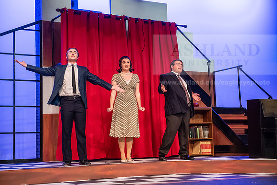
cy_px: 92
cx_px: 138
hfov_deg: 32.4
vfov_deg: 21.9
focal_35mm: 62
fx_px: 477
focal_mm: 62
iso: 2500
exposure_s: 1/200
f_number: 3.2
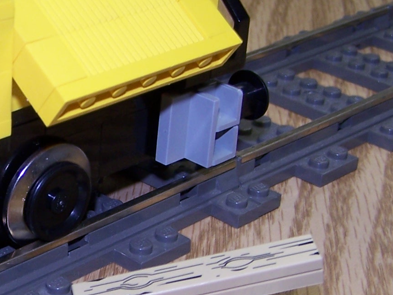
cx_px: 6
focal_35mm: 102
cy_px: 219
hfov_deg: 18.8
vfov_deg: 14.5
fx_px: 1158
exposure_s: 1/60
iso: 80
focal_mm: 6.3
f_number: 2.8
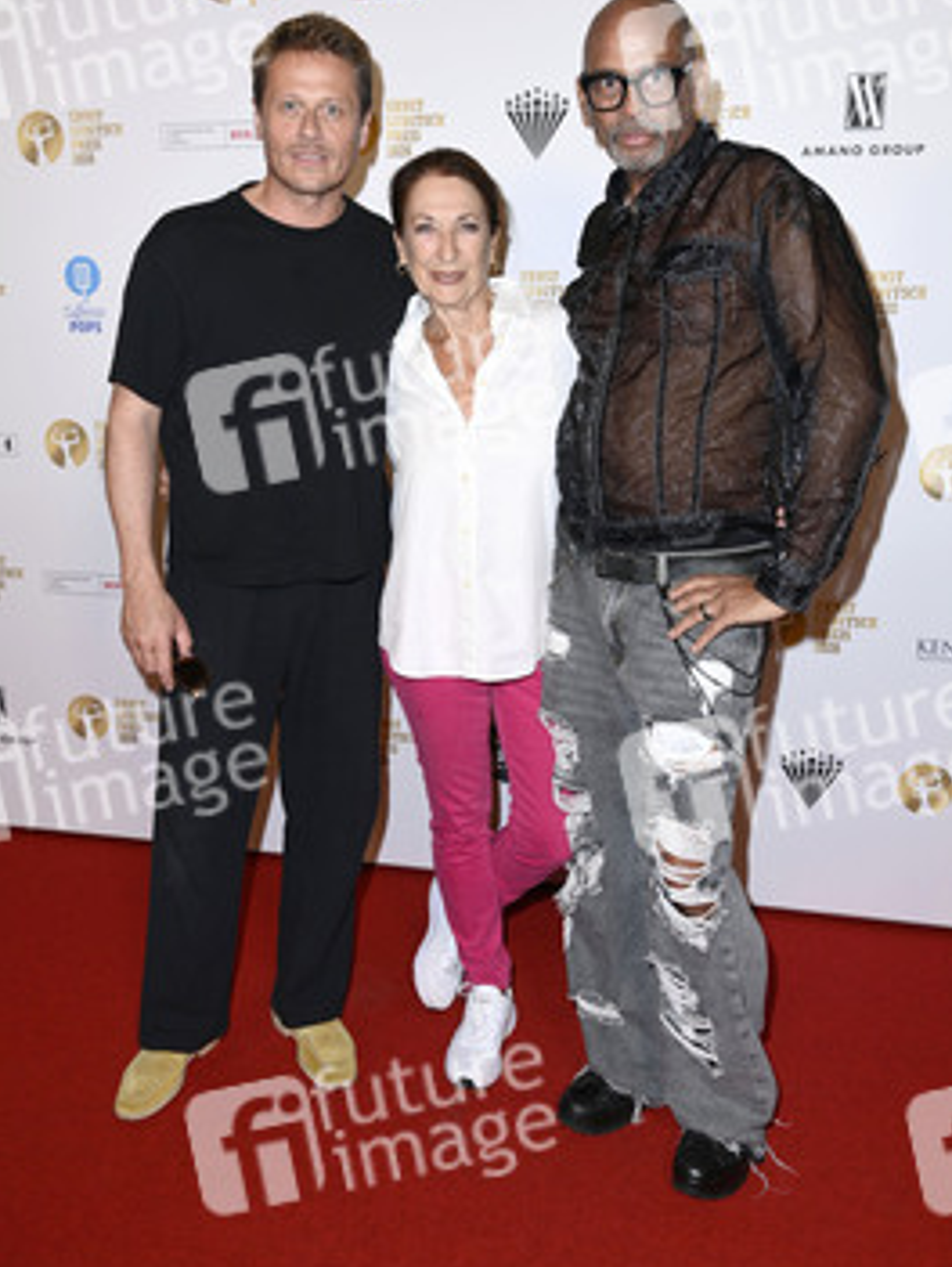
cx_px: 476
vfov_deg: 52.5
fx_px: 1281
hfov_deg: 40.8
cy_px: 588
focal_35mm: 35
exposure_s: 1/200
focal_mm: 32
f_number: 5.6
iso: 640
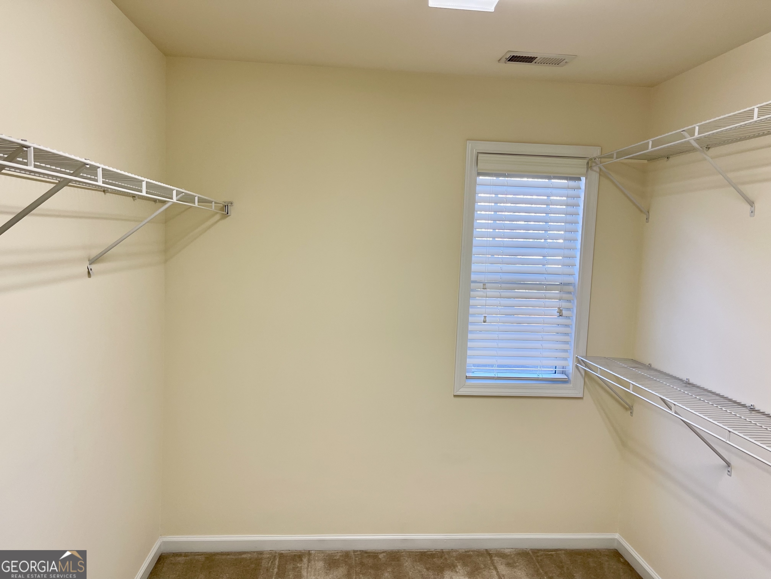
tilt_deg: -6.0
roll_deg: -2.2
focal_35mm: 25
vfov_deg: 54.9
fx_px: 557
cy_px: 290
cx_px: 386
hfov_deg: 69.4
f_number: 1.6
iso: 125
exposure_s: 1/120
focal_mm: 5.1
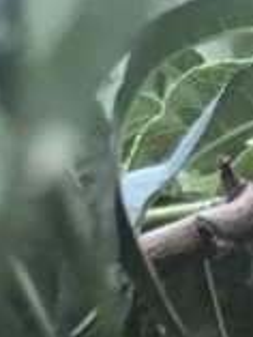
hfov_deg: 7.8
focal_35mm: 183
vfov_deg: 8.6
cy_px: 1074
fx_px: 1781
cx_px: 508
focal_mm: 6.98
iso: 320
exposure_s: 1/50
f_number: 1.4
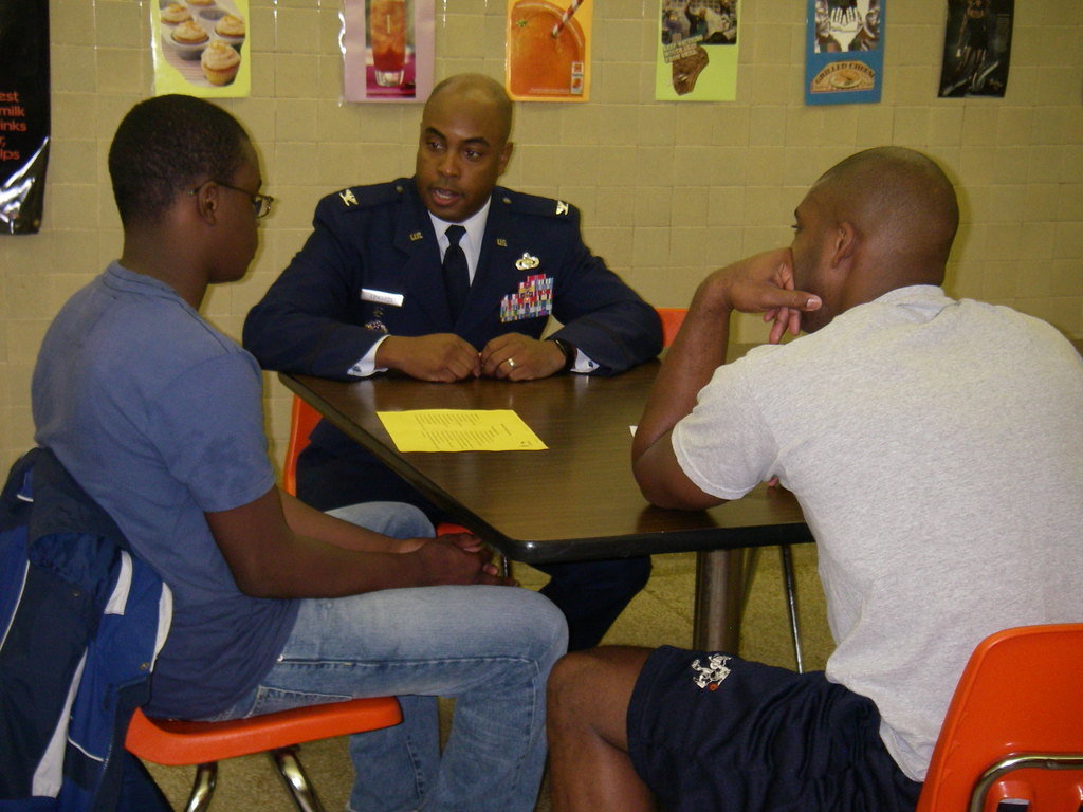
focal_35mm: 63
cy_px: 406
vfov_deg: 23.3
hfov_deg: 30.7
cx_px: 542
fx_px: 1971
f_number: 3.7
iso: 200
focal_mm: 10.5
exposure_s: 1/60
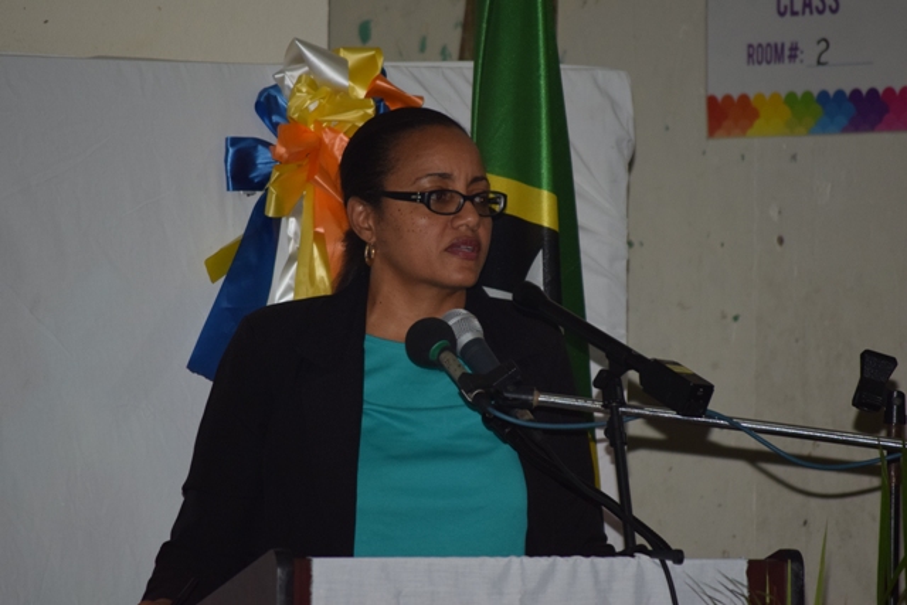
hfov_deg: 6.9
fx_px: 7560
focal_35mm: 300
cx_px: 454
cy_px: 302
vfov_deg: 4.6
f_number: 5.6
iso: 800
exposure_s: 1/160
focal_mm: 200
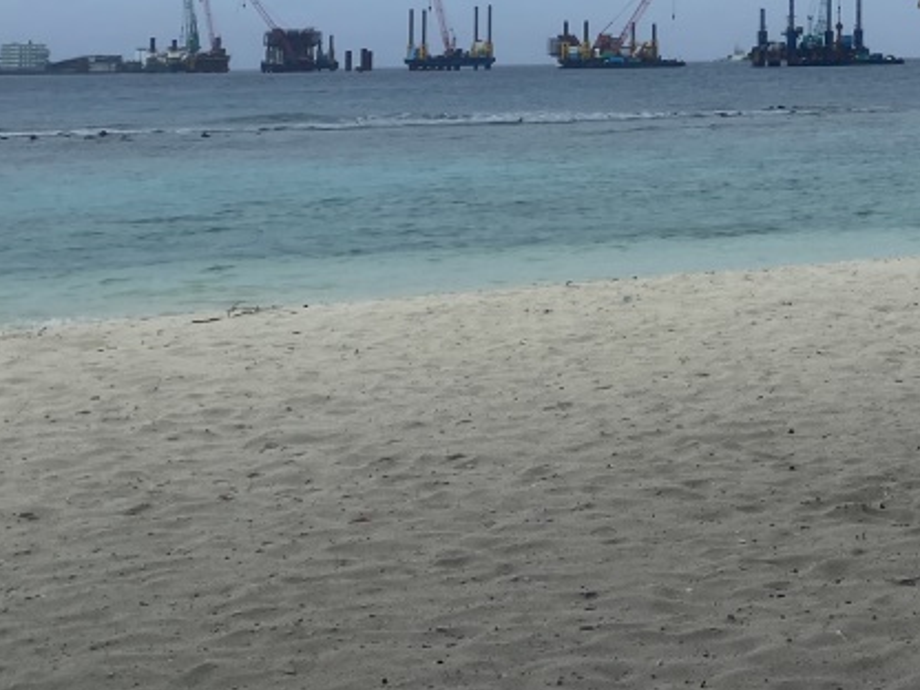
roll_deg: +1.0
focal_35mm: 75
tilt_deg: +4.7
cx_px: 991
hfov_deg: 24.4
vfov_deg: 18.6
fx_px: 1993
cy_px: -142
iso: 32
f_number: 1.8
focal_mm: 4.25
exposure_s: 1/793
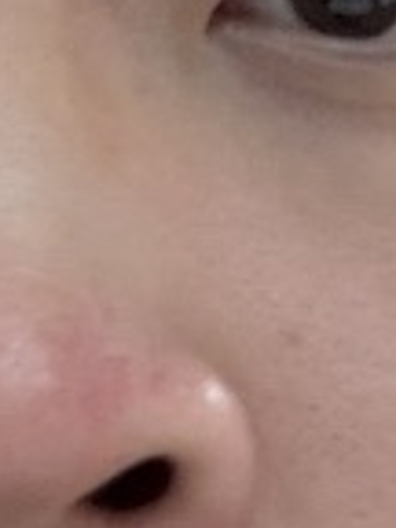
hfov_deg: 6.9
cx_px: -44
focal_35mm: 214
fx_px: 3264
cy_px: 480
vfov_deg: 9.2
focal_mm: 2.71
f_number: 1.9
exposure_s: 1/50
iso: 200
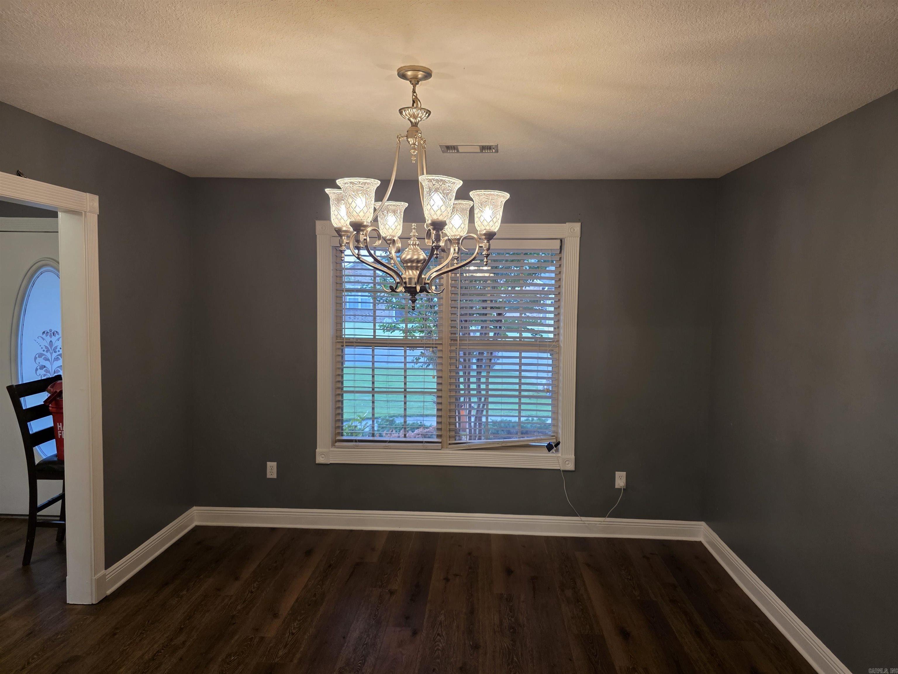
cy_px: 337
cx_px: 449
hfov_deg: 73.9
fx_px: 597
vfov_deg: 58.9
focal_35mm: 23
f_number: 1.7
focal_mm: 6.3
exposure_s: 1/120
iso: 320
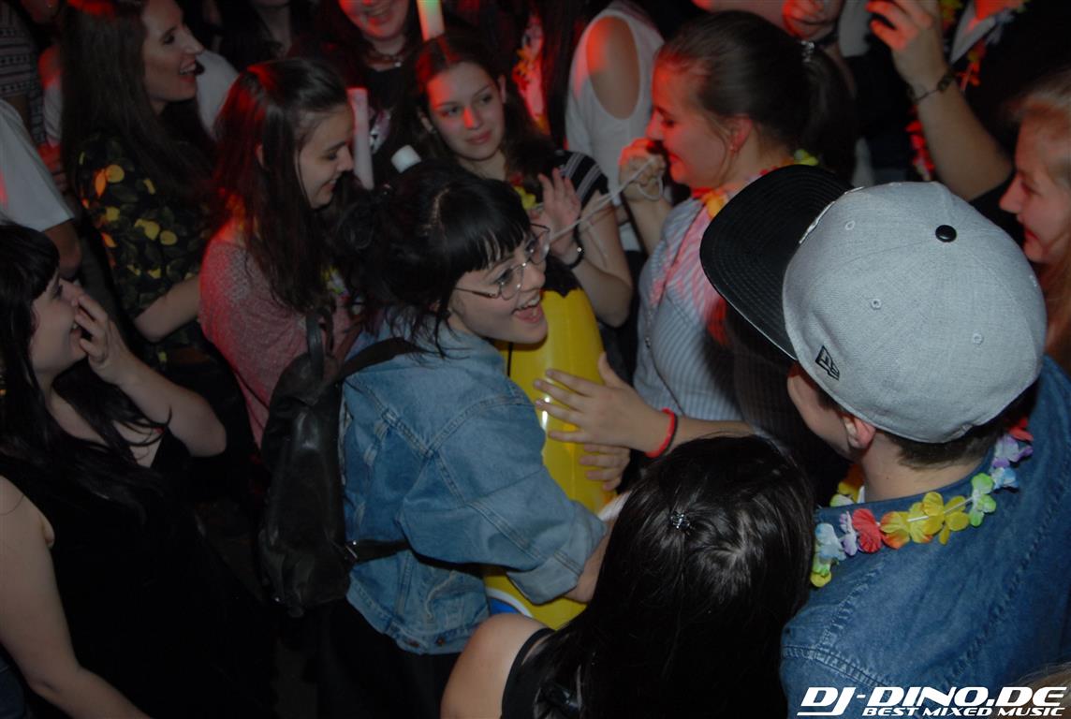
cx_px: 536
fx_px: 1073
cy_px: 360
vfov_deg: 37.0
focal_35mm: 36
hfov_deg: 53.0
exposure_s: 1/60
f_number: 6.3
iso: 400
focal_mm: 24
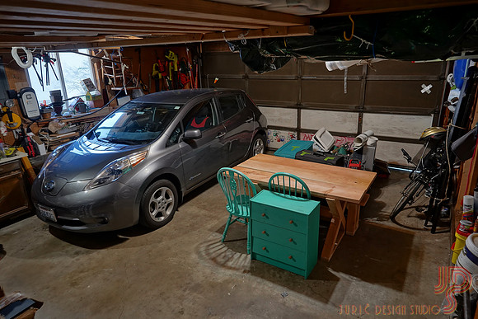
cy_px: 160
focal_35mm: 24
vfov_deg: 53.2
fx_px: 319
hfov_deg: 73.7
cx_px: 239
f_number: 5
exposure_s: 1/60
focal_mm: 24
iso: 2500
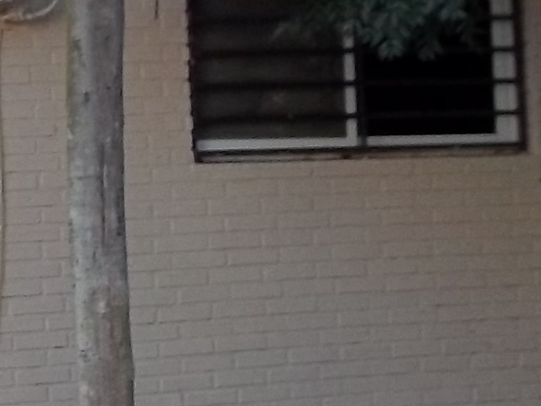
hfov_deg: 10.0
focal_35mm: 193
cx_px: -196
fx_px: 3017
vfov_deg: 7.7
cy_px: 174
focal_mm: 7.1
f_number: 3.2
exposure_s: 1/200
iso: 80
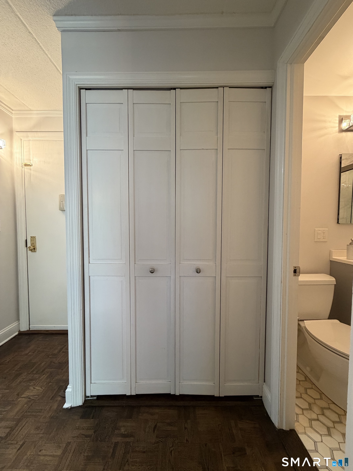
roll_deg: +0.7
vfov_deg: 102.1
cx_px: 176
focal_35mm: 14
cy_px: 236
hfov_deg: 85.7
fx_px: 190
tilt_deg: -1.6
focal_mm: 2.22
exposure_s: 1/60
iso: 320
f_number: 2.2
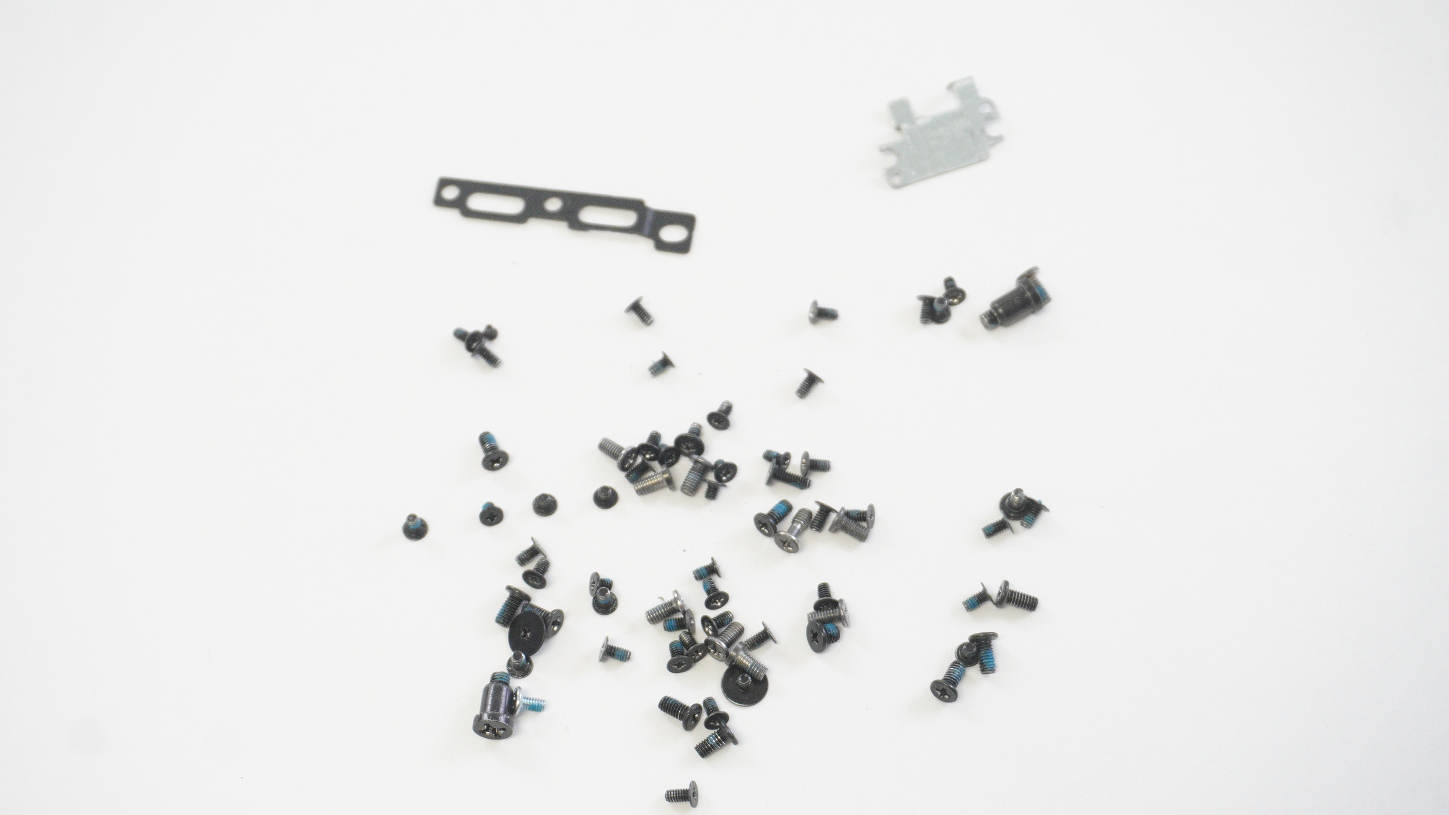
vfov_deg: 21.6
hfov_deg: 37.5
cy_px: 461
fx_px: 2134
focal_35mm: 56
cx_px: 719
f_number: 5.6
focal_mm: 35
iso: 2500
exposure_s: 1/100
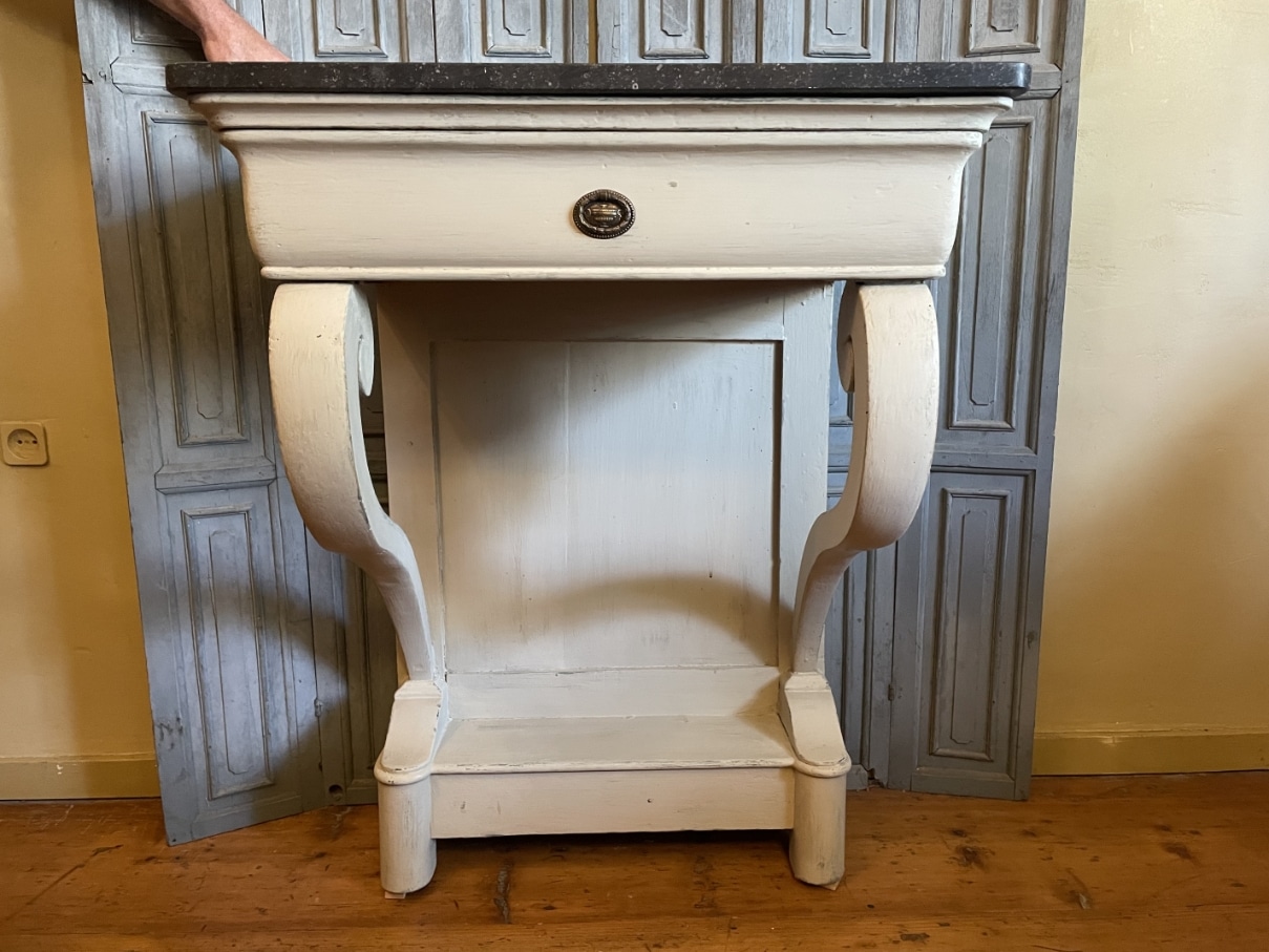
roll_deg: +0.6
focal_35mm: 26
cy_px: 476
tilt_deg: -12.3
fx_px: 953
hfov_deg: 67.3
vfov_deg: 53.1
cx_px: 634
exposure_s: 1/50
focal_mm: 4.2
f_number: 1.6
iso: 500
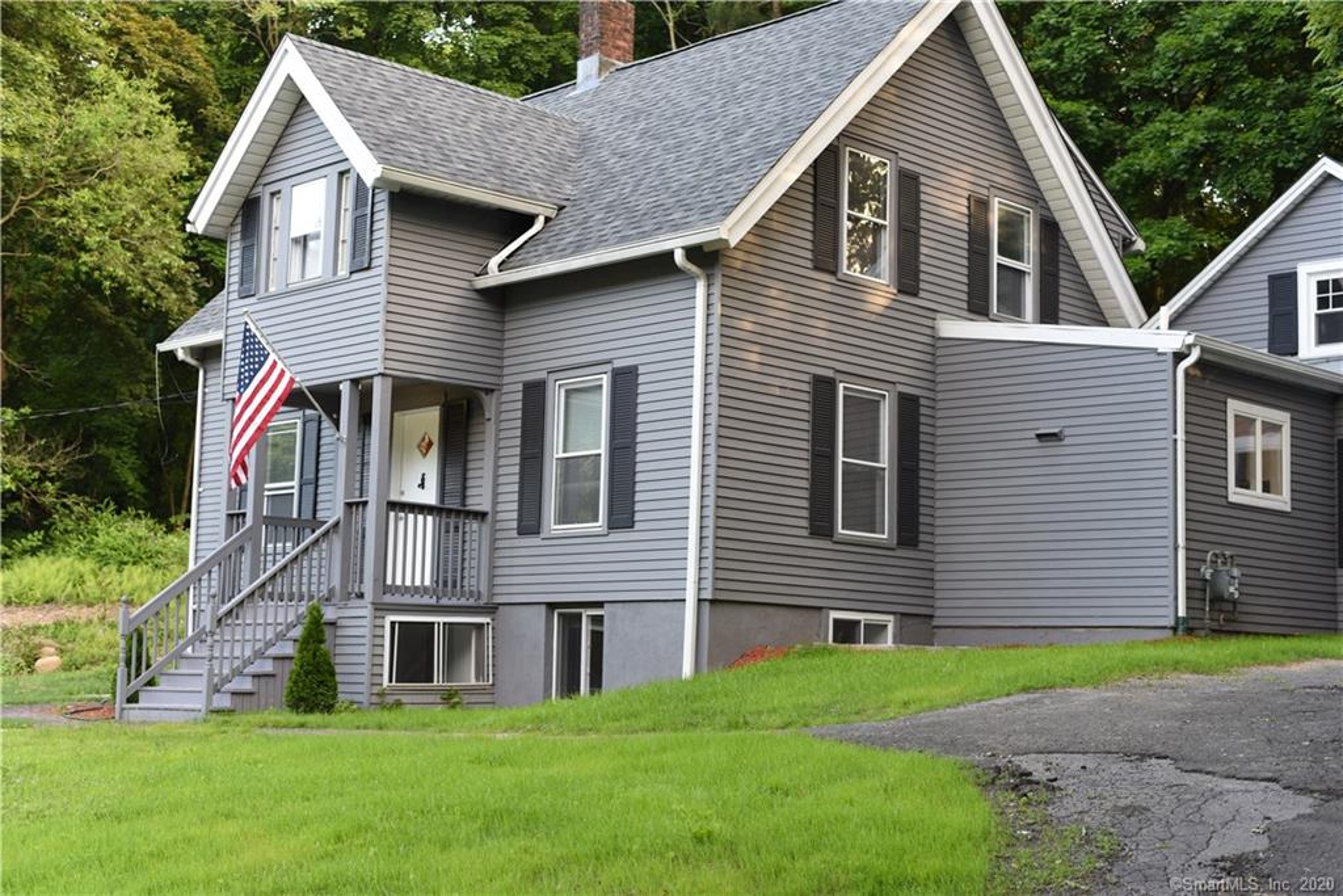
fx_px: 1865
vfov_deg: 27.0
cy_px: 448
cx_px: 672
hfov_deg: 39.6
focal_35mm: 50
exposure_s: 1/30
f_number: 3.5
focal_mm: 50
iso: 100
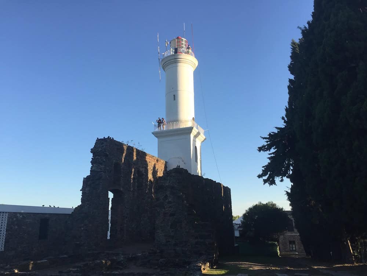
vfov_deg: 48.2
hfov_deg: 61.7
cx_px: 184
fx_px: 307
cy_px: 138
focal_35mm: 29
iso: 32
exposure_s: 1/879
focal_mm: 4.2
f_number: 2.2
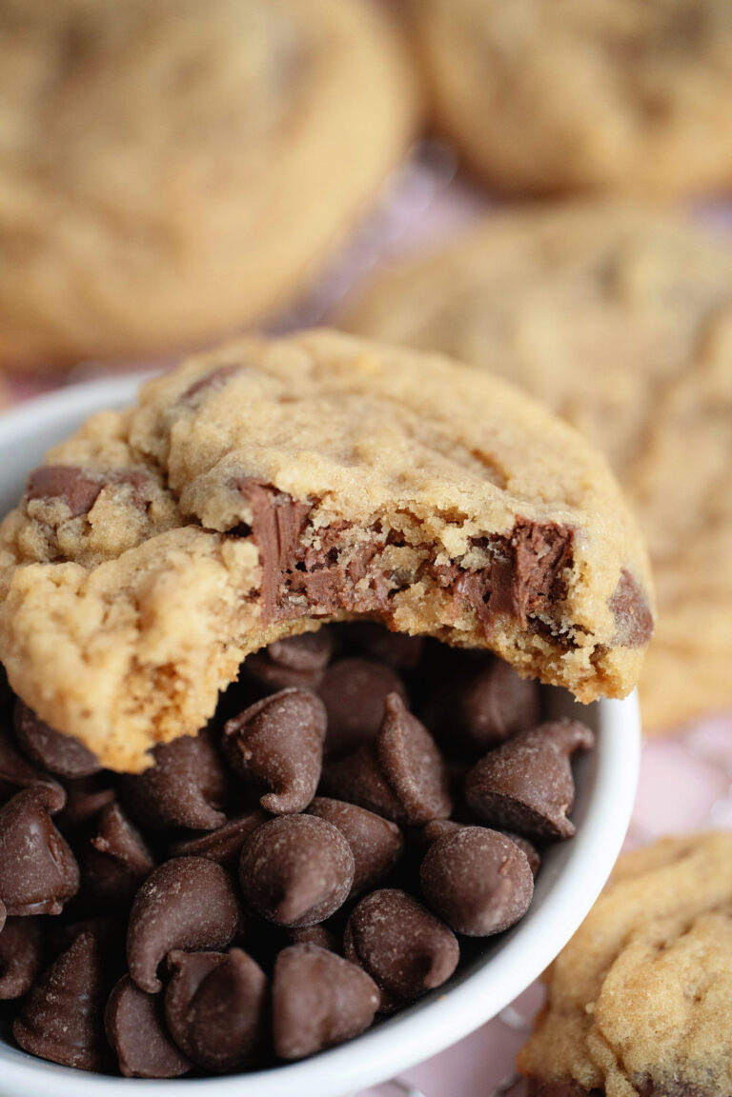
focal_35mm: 105
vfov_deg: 19.5
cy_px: 548
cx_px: 366
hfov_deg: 13.0
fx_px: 3202
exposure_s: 1/125
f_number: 4
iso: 1000
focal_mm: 105
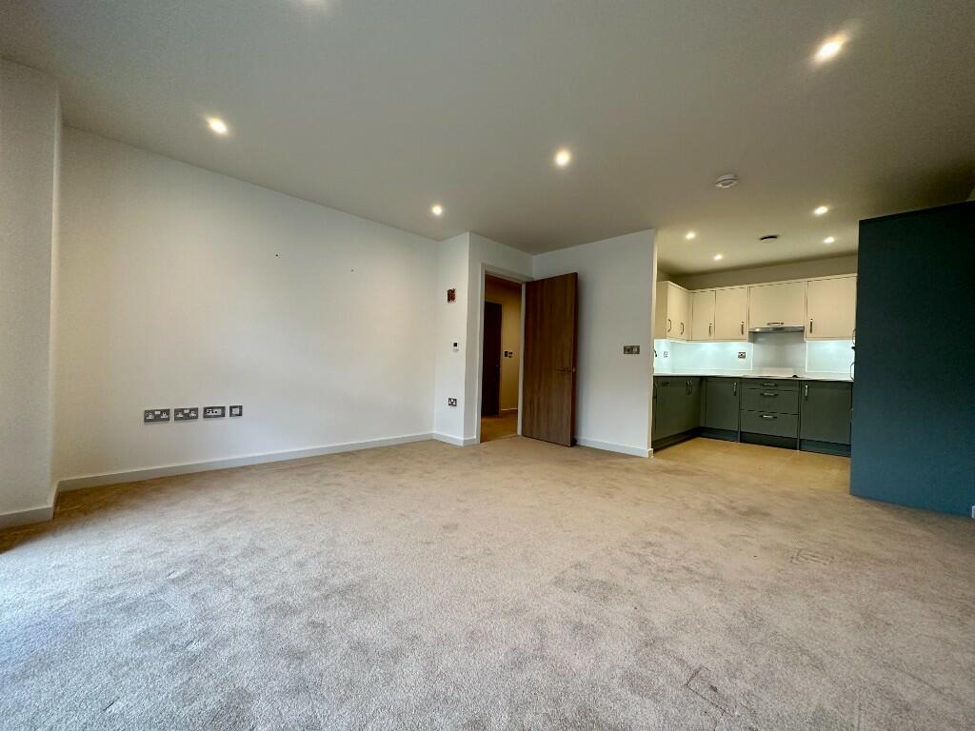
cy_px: 366
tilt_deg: -0.2
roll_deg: -2.0
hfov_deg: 102.1
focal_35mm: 14
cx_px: 488
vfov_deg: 85.7
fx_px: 394
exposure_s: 1/100
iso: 200
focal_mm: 2.22
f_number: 2.2
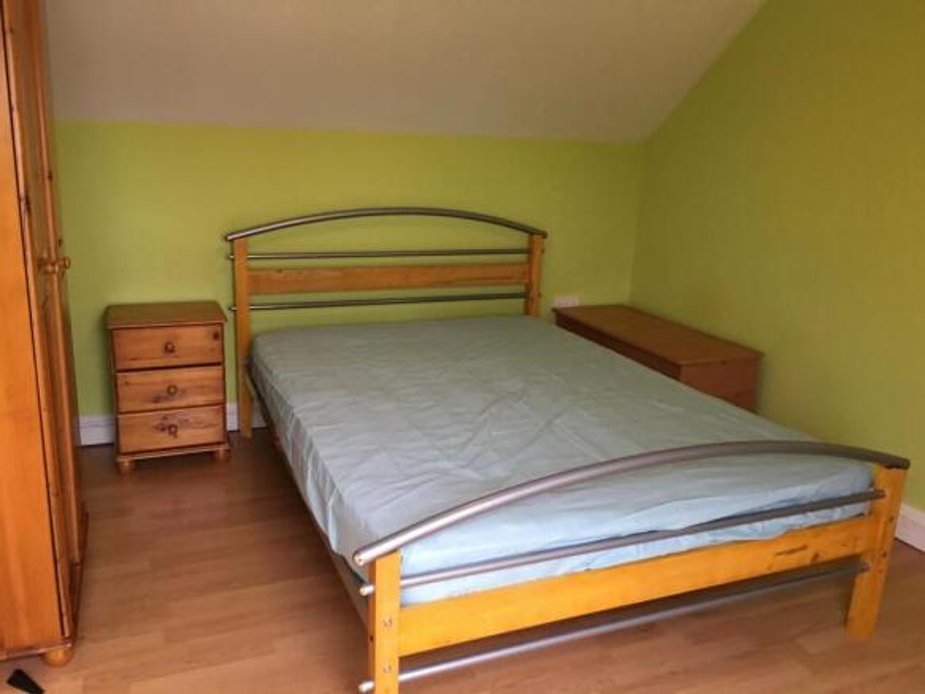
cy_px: 347
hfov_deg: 61.7
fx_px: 775
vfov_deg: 48.2
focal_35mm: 29
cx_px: 462
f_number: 2.2
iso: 64
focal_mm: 4.15
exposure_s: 1/17
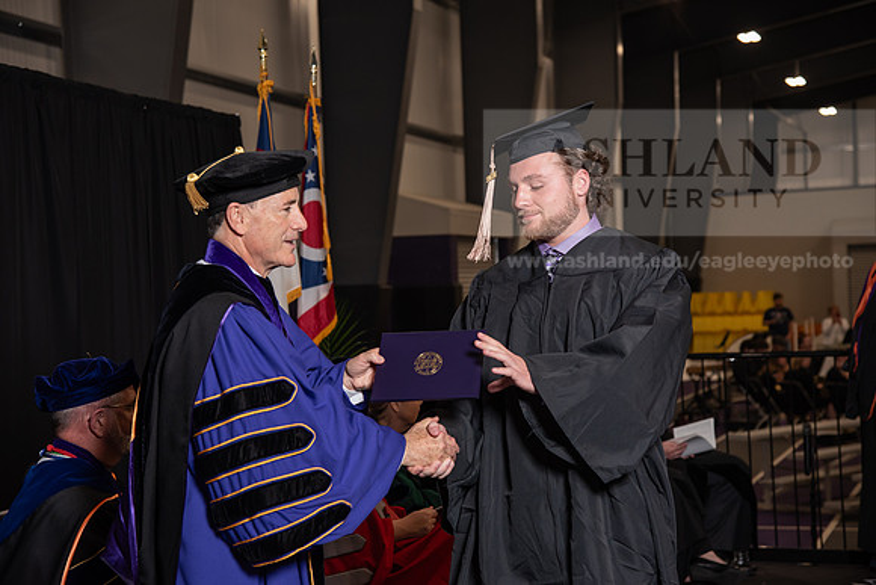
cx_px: 438
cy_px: 292
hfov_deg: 26.0
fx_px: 1898
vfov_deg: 17.5
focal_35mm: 78
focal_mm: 78
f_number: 5
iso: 1000
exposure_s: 1/200
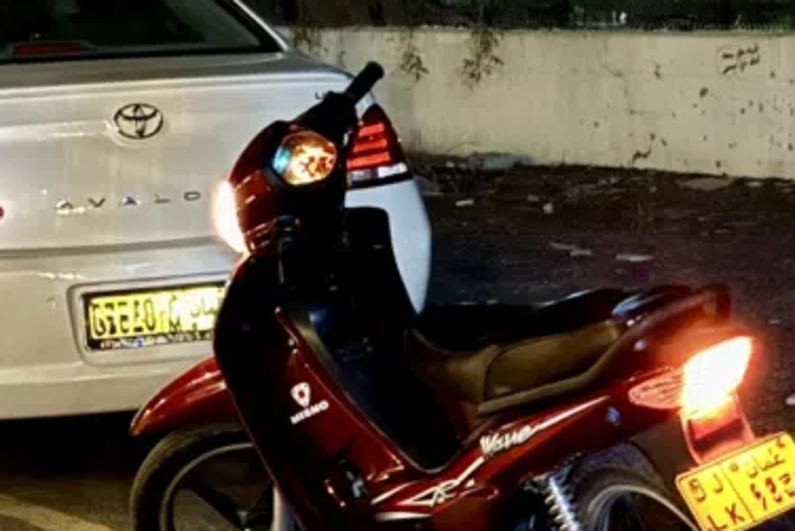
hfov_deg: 23.9
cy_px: 83
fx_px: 1878
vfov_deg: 15.9
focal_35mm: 85
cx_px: 402
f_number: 1.78
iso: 320
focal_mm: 6.76
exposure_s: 1/2
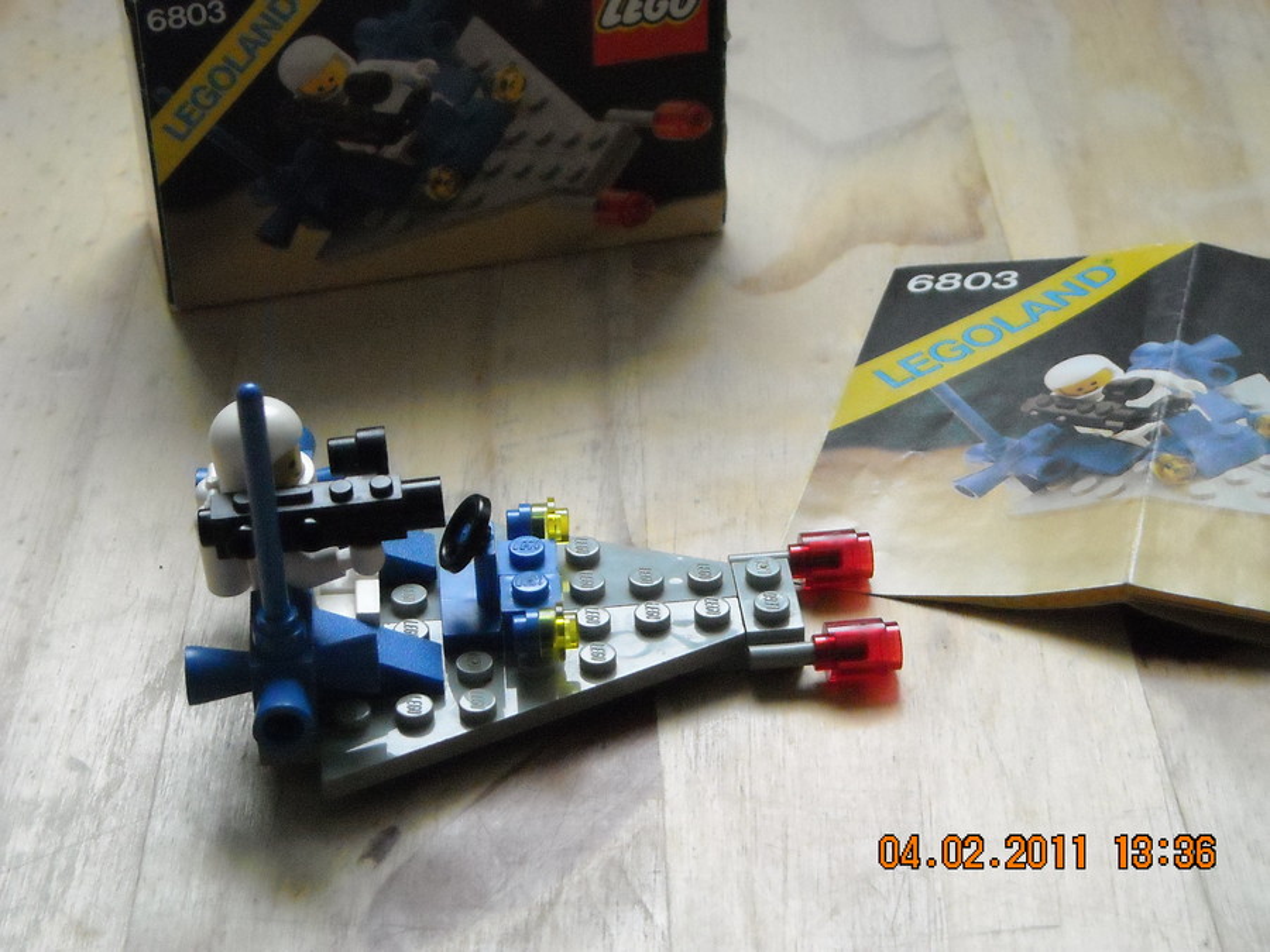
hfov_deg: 25.7
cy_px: 476
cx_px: 635
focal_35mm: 76
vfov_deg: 19.4
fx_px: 2788
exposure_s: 1/228
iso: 800
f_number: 3.9
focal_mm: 12.3
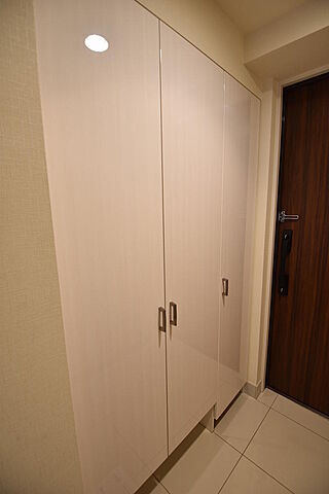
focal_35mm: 15
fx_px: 206
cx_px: 164
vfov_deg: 100.4
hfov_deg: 77.3
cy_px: 247
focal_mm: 10
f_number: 3.5
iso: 100
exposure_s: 1/8
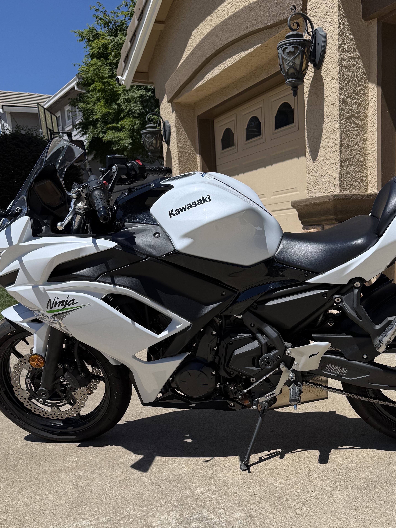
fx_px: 549
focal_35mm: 36
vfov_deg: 50.4
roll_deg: +1.7
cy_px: 354
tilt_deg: -10.7
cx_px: 232
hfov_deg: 39.5
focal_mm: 6.76
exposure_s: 1/6173
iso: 80
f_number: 1.78
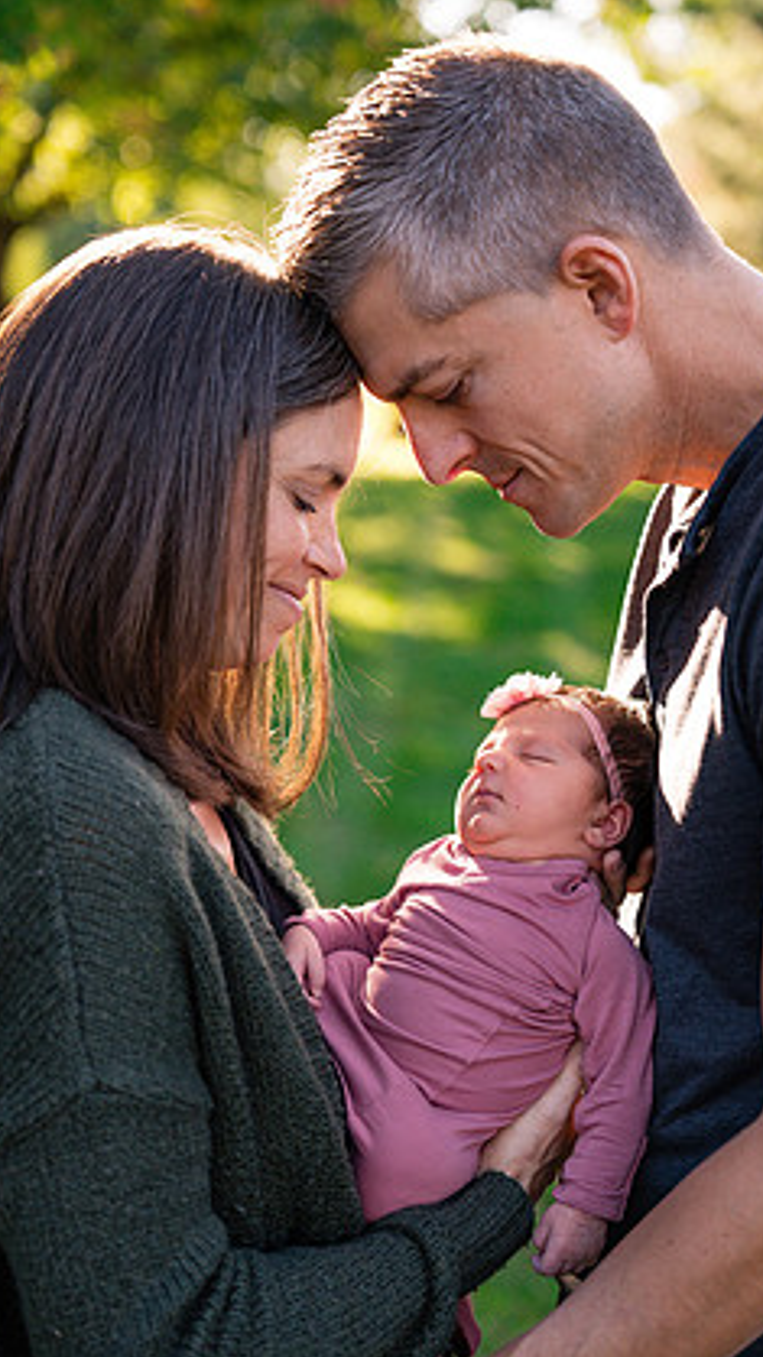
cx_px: 438
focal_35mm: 70
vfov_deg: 30.2
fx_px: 2519
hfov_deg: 17.2
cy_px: 717
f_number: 2.8
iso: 400
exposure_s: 1/1000
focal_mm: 62
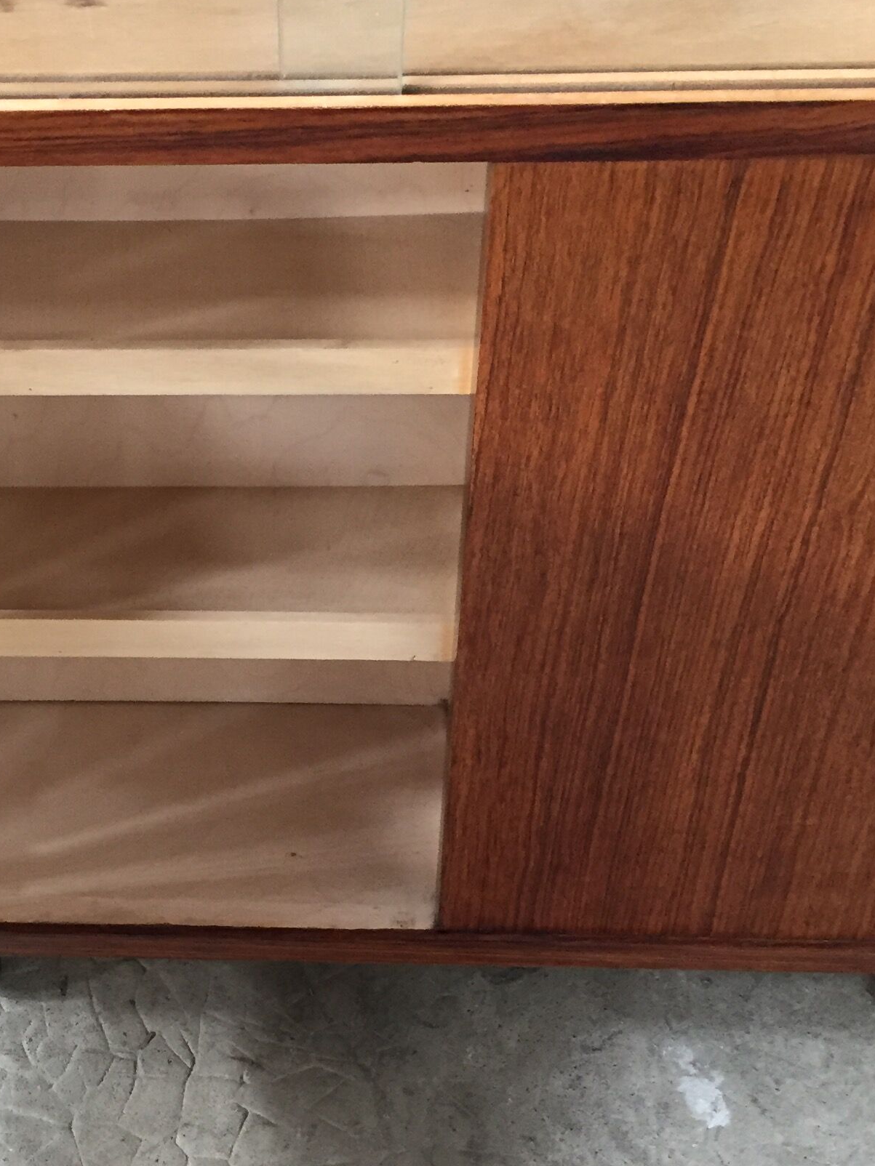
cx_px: 185
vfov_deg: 32.6
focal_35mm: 59
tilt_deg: -47.5
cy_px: 666
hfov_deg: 24.5
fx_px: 1988
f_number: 2.2
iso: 250
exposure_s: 1/33
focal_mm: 4.15
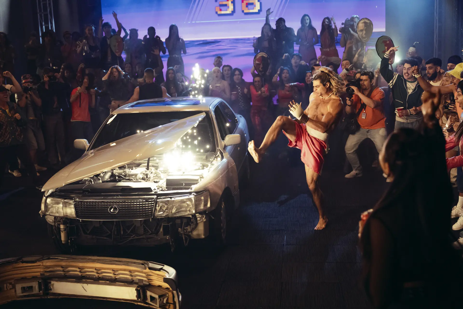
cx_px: 232
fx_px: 592
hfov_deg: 42.7
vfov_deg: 29.2
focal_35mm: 46
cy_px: 154
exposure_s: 1/800
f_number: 2.8
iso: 8000
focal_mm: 46
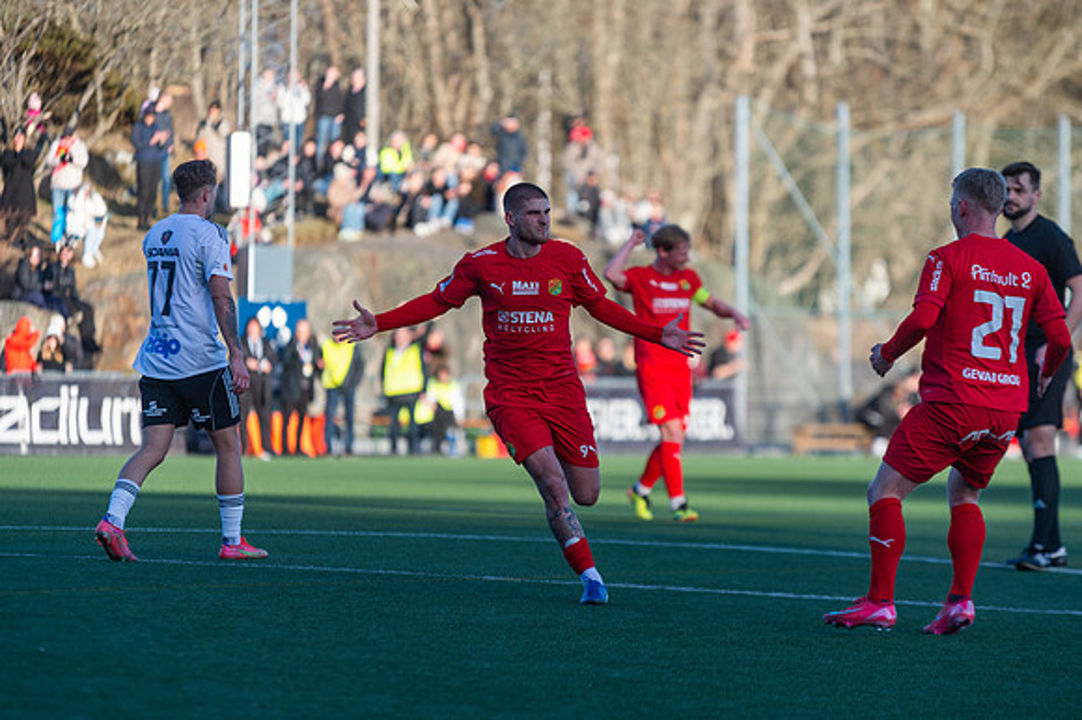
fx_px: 6243
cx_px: 541
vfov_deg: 6.6
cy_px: 360
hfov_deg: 9.9
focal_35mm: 208
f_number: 3.2
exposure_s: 1/1000
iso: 180
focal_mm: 200
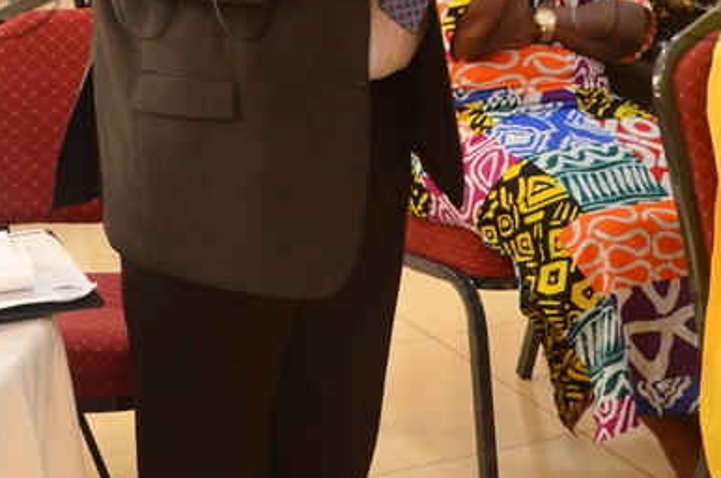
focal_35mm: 101
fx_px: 2019
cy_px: -77
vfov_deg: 13.2
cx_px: 329
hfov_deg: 20.2
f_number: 5
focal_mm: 26
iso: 3200
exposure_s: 1/100
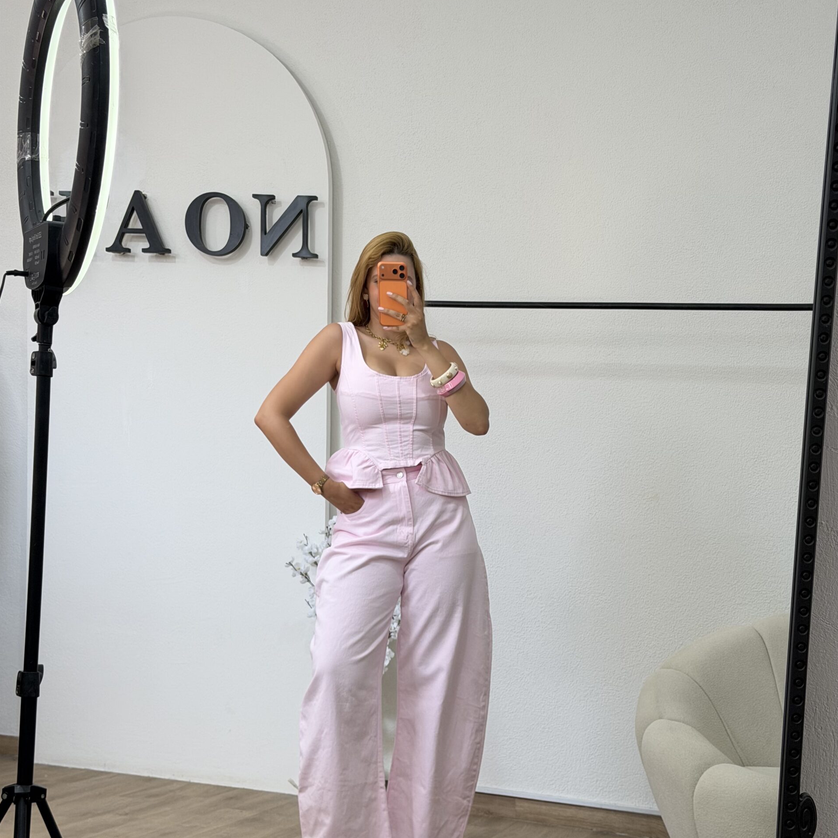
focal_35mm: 57
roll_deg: -1.9
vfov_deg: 30.0
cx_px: 421
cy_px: 472
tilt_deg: -17.1
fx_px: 1561
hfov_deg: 30.0
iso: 50
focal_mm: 6.76
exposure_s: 1/100
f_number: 1.78
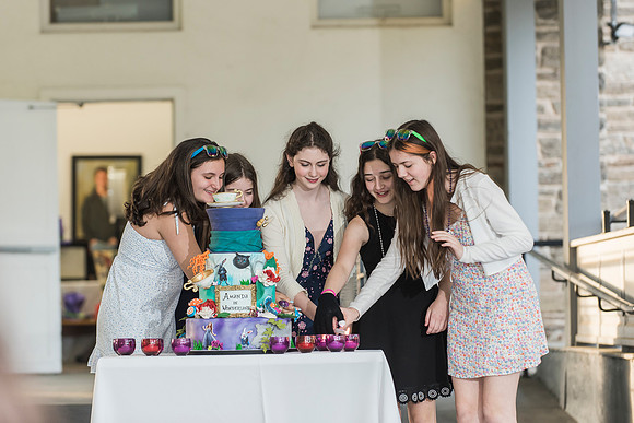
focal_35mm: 161
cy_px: 202
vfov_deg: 8.5
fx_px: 2834
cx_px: 336
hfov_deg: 12.8
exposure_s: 1/160
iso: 800
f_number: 3.5
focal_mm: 150
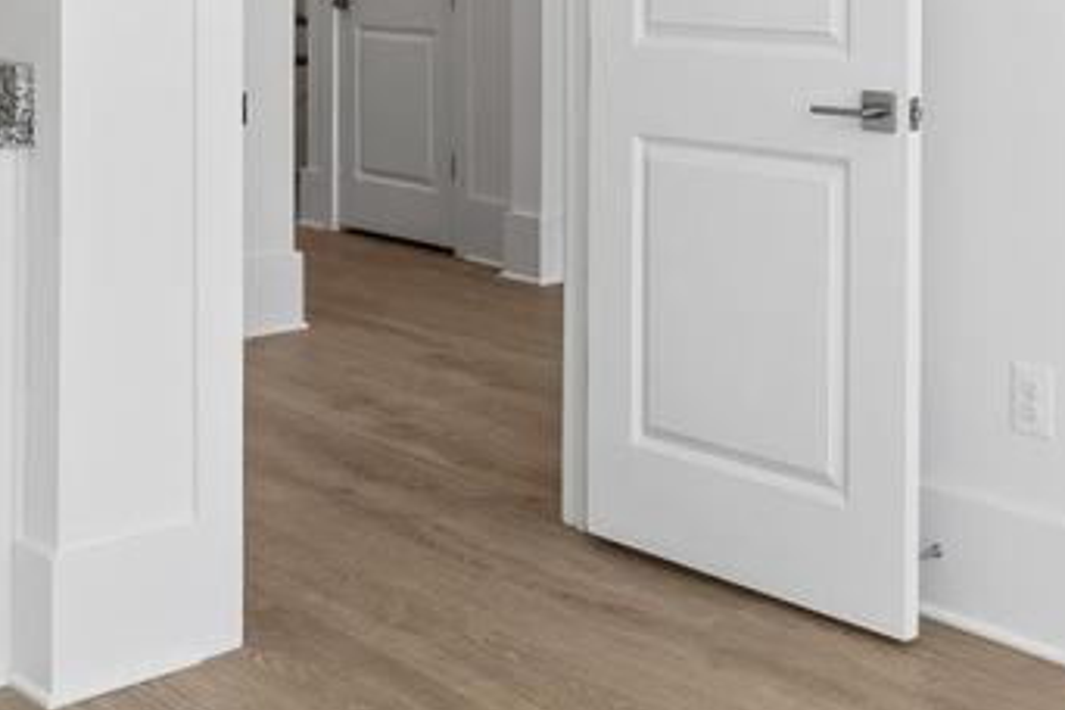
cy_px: 12
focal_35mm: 59
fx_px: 1745
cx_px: 713
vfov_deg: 22.2
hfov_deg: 33.6
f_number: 8
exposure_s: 1/80
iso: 250
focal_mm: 14
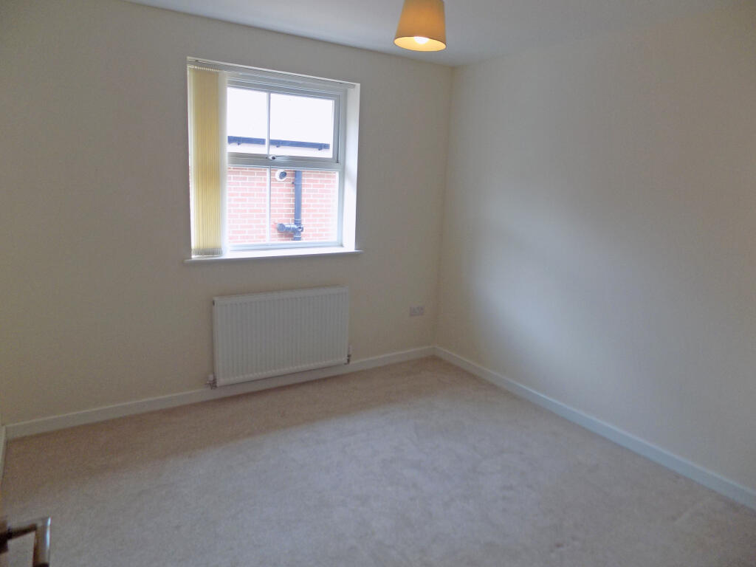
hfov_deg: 73.9
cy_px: 284
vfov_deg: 58.9
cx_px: 378
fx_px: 502
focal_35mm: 23
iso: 125
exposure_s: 1/30
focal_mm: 4
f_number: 3.1
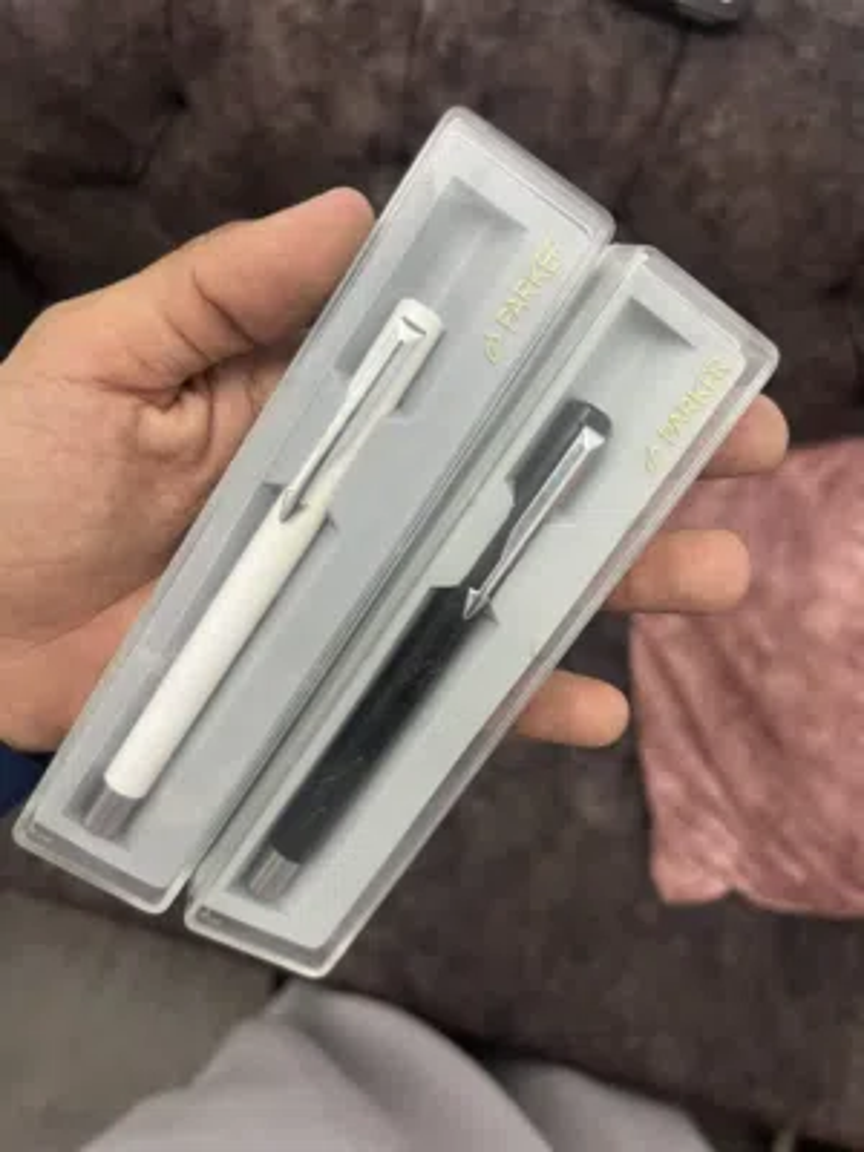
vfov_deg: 67.3
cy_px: 576
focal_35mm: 26
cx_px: 432
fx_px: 865
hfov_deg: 53.1
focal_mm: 5.7
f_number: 1.5
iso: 400
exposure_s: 1/50
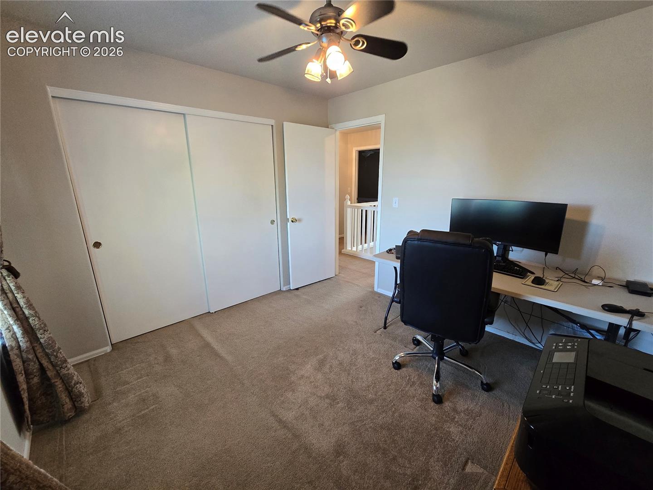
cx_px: 326
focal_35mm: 13
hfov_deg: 106.2
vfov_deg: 89.9
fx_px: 245
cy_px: 245
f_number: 2.2
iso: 320
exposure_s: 1/60
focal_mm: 2.2
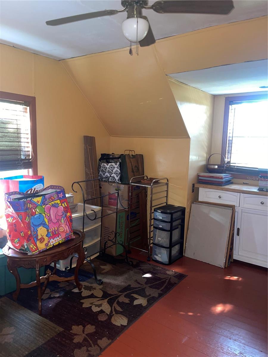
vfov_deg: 69.4
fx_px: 258
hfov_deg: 54.9
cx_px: 134
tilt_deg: -9.1
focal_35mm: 25
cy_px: 178
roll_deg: -0.2
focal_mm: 5.1
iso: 125
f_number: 1.6
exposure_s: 1/8
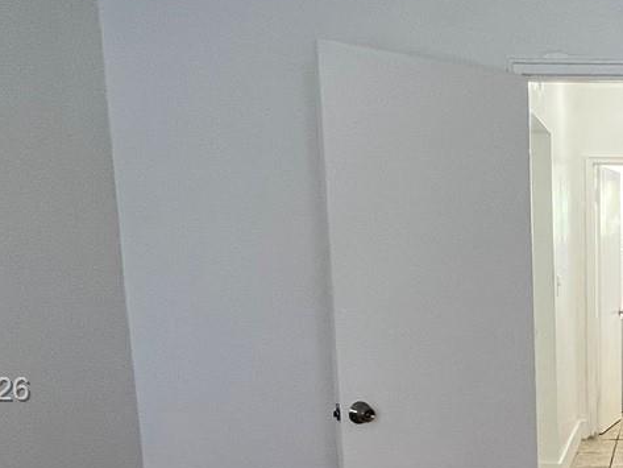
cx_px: 673
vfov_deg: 31.8
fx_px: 792
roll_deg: +0.0
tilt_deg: -9.7
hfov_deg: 36.7
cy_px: 392
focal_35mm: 44
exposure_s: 1/60
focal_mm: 1.57
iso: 125
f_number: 1.8
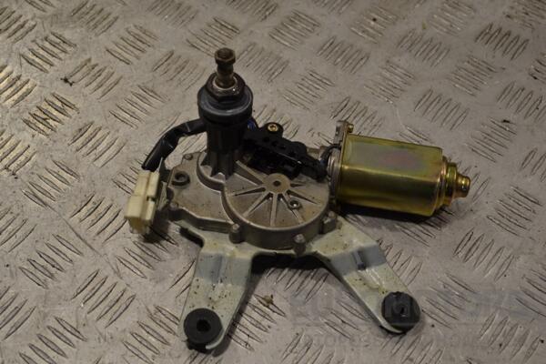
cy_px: 182
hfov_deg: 33.4
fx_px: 910
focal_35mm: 60
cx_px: 273
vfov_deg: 22.6
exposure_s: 1/125
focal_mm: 40
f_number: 5.6
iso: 250
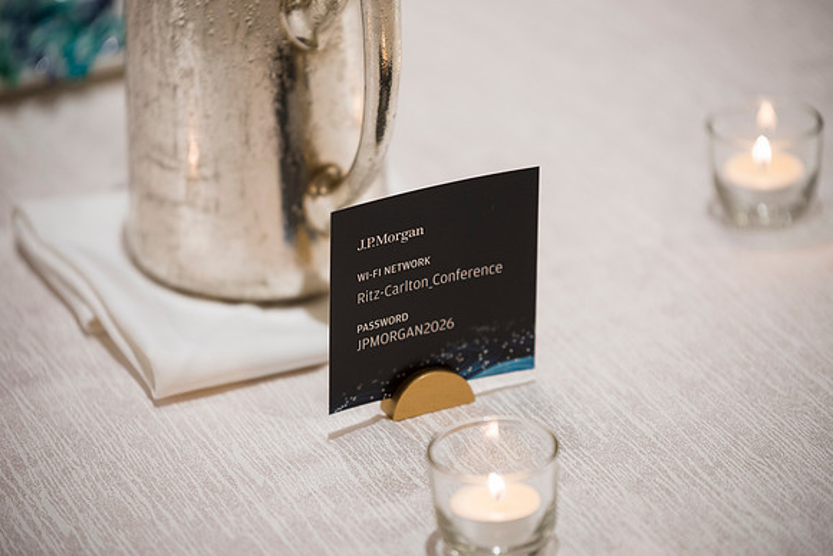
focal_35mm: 200
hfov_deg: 10.3
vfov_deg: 6.9
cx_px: 416
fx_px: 4629
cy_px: 278
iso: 1250
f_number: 2.8
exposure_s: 1/125
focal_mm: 200
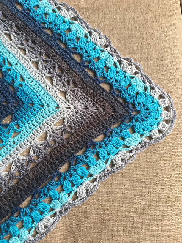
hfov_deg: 48.2
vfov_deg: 61.7
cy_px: 122
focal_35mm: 29
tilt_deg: -79.4
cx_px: 91
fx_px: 203
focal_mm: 4.15
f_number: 2.2
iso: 25
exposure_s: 1/120
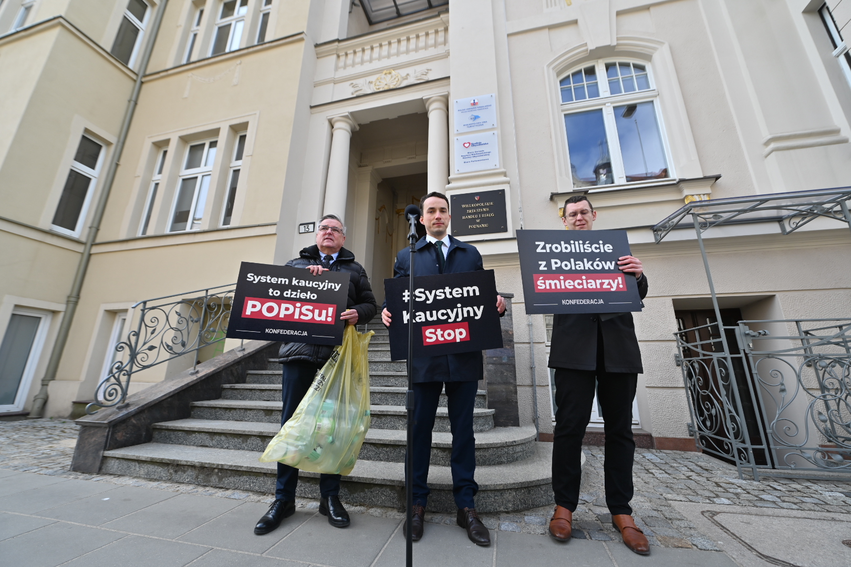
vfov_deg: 81.2
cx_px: 426
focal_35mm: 14
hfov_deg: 104.3
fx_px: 331
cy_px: 284
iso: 100
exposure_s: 1/400
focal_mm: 14
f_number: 4.5
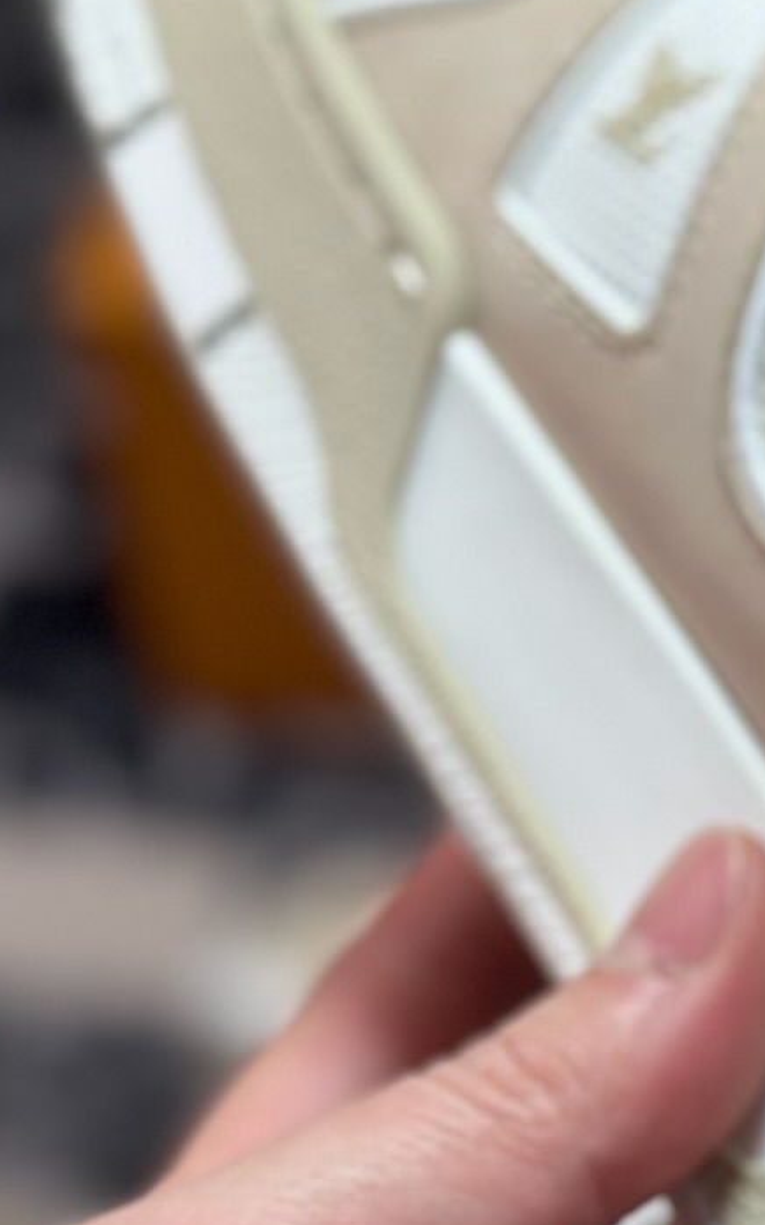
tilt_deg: -56.4
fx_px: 5007
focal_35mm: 150
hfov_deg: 8.5
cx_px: 1225
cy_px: 939
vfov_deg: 13.9
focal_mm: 6.86
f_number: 1.78
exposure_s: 1/1639
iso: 80
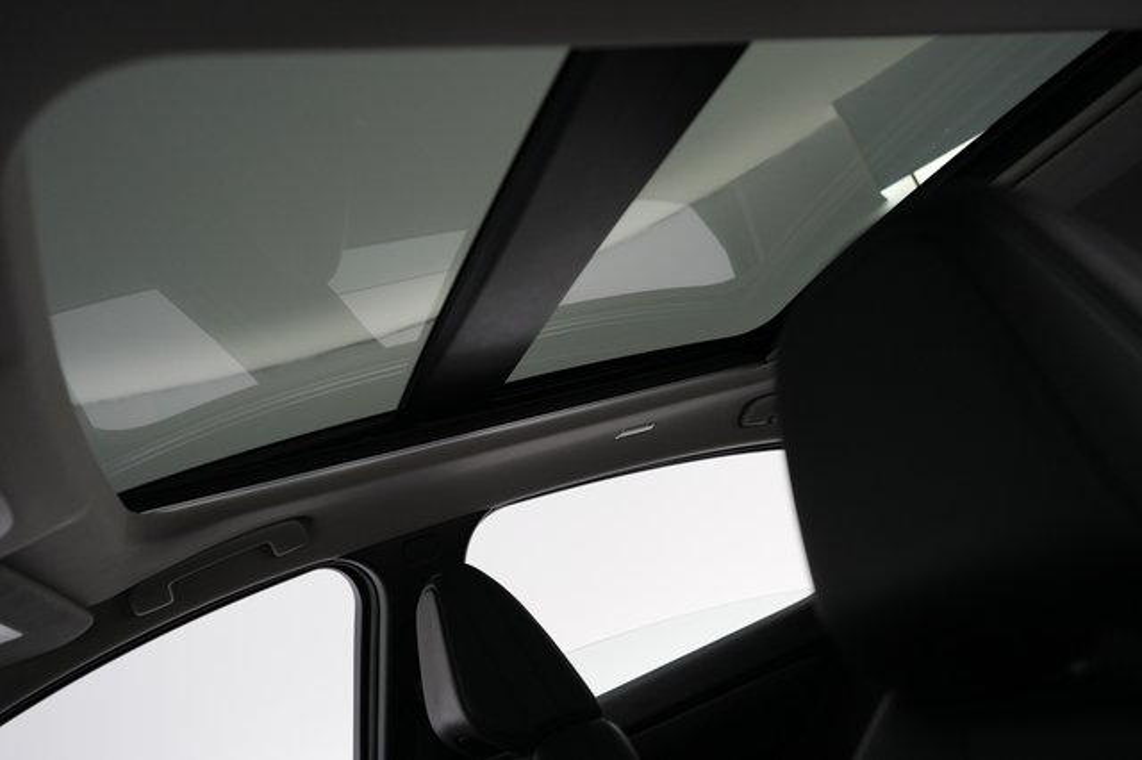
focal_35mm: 28
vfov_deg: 46.4
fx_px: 888
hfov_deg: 65.5
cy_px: 380
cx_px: 571
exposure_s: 1/160
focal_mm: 28
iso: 2000
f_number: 2.8
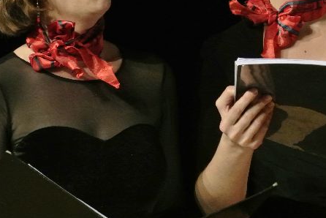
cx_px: 159
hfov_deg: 3.9
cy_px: 34
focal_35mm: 533
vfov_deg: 2.6
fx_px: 4830
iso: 3200
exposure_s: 1/60
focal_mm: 110
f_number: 5.6
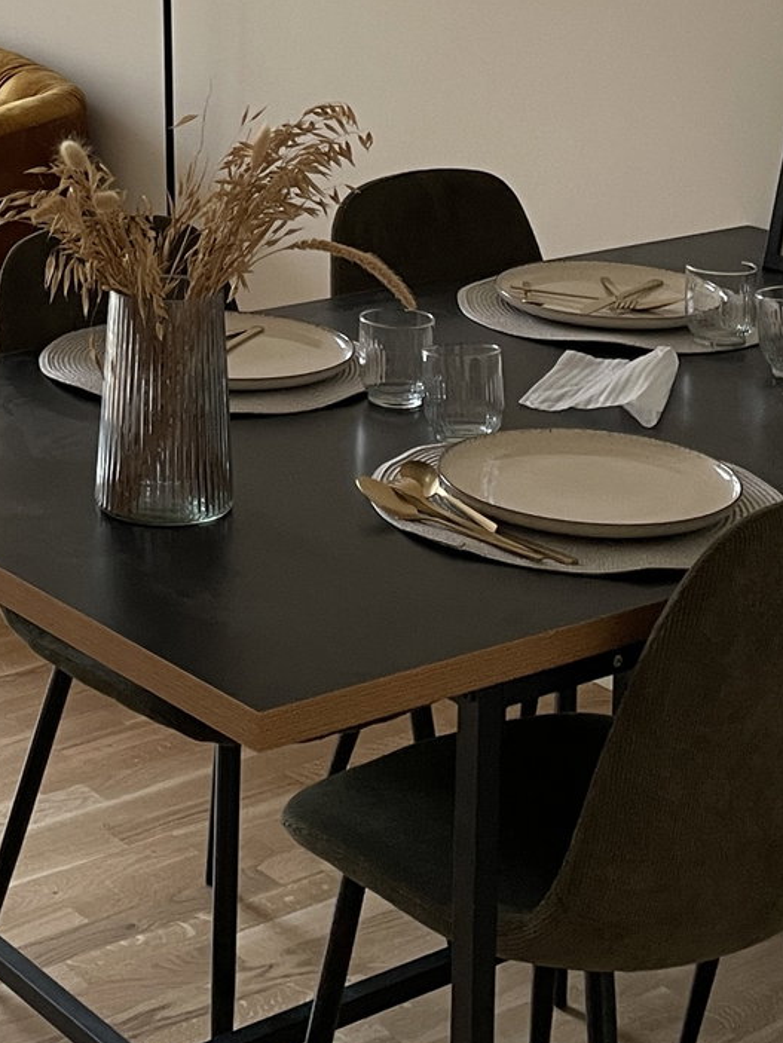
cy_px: -48
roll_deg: +0.5
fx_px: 2381
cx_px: 52
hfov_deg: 18.3
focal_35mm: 79
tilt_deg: -5.2
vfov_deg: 23.5
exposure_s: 1/50
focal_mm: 4.2
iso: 64
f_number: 1.6
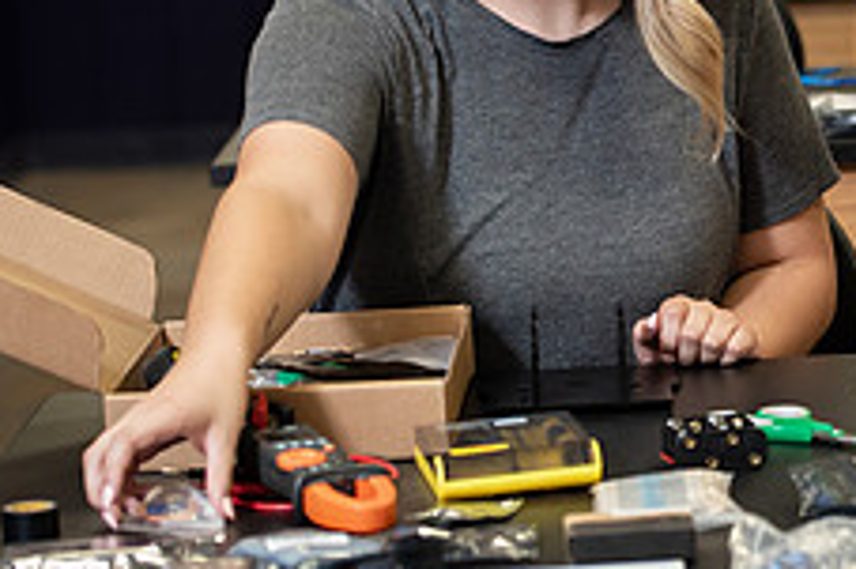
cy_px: 104
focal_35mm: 179
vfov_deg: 7.6
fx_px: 4253
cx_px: 939
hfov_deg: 11.3
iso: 800
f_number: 4
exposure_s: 1/200
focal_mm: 70
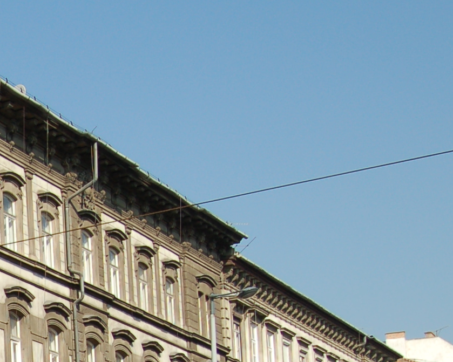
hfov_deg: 15.7
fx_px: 1488
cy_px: 517
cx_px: -254
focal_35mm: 111
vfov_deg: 13.2
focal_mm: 22
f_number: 9
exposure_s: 1/320
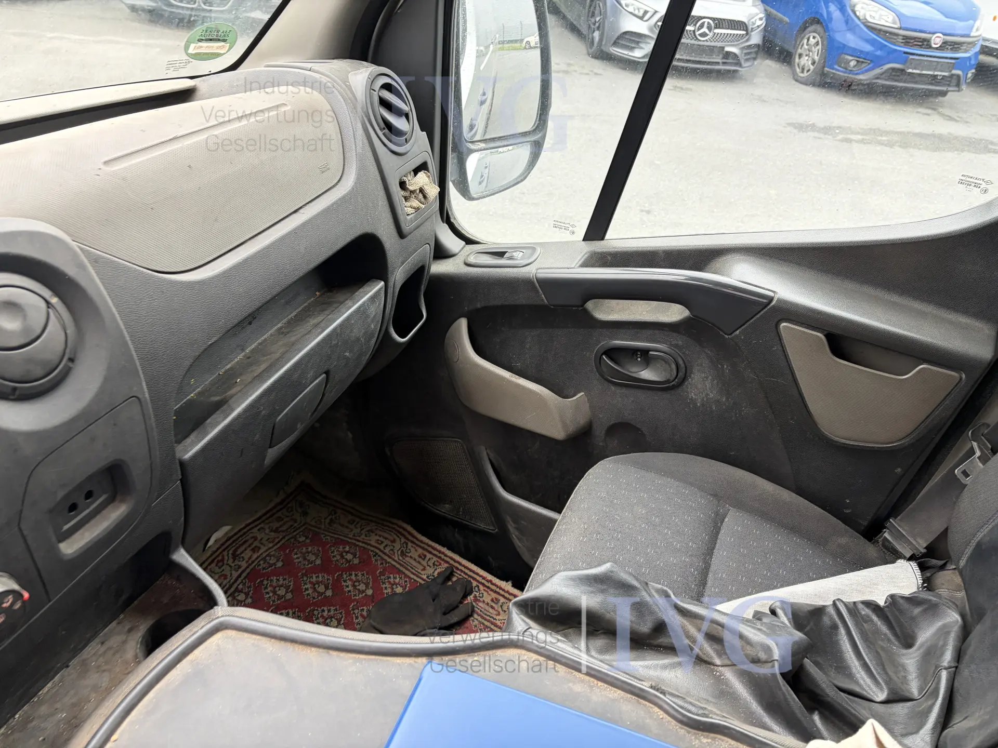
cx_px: 499
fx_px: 750
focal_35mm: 26
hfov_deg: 67.3
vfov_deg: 53.1
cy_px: 374
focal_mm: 5.96
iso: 125
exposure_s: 1/73
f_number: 1.6
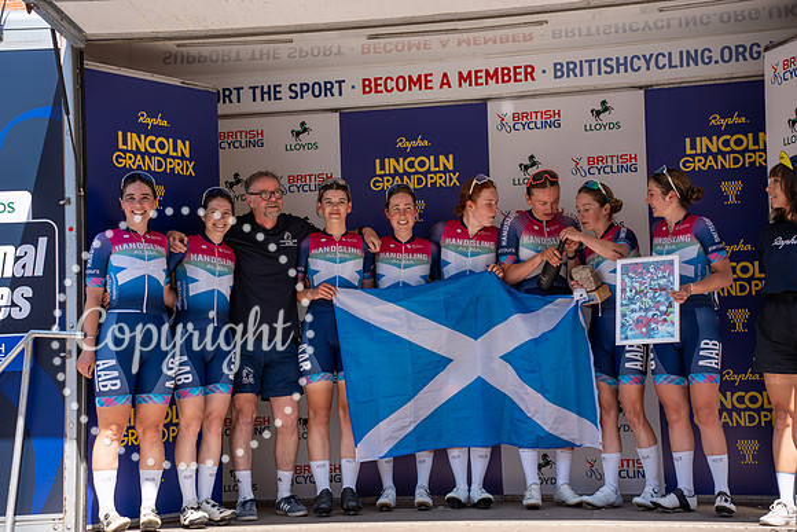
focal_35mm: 67
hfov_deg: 30.1
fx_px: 1484
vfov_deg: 20.3
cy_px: 266
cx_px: 398
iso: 100
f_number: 4
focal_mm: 67
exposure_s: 1/800
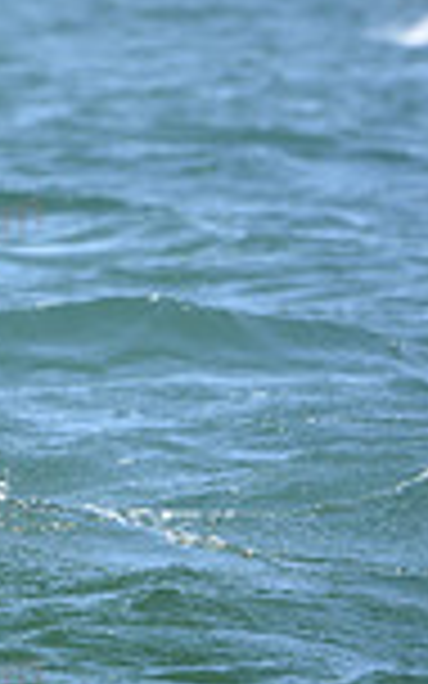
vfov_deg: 3.3
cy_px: 106
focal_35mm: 642
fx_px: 11982
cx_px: -820
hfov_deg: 2.0
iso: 250
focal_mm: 165
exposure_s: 1/1250
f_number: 5
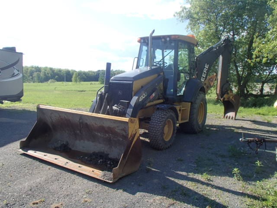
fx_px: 224
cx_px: 138
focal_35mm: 28
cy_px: 104
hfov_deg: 63.4
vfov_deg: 49.7
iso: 100
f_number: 3.9
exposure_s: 1/500
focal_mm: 5
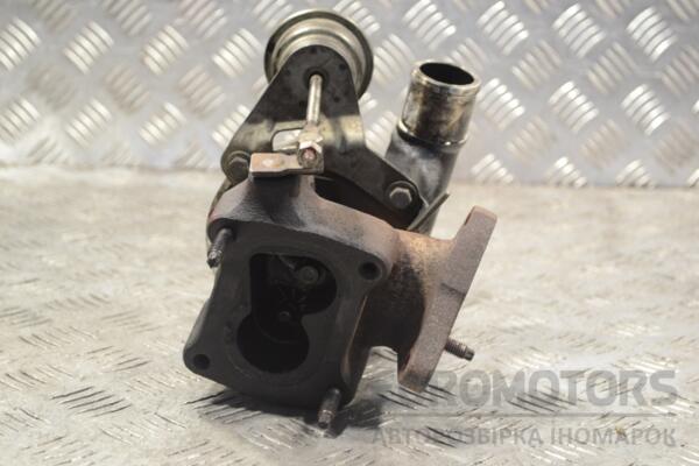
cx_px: 350
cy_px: 233
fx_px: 1398
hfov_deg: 28.1
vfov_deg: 18.9
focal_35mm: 72
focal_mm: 48
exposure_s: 1/30
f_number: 5.6
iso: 500
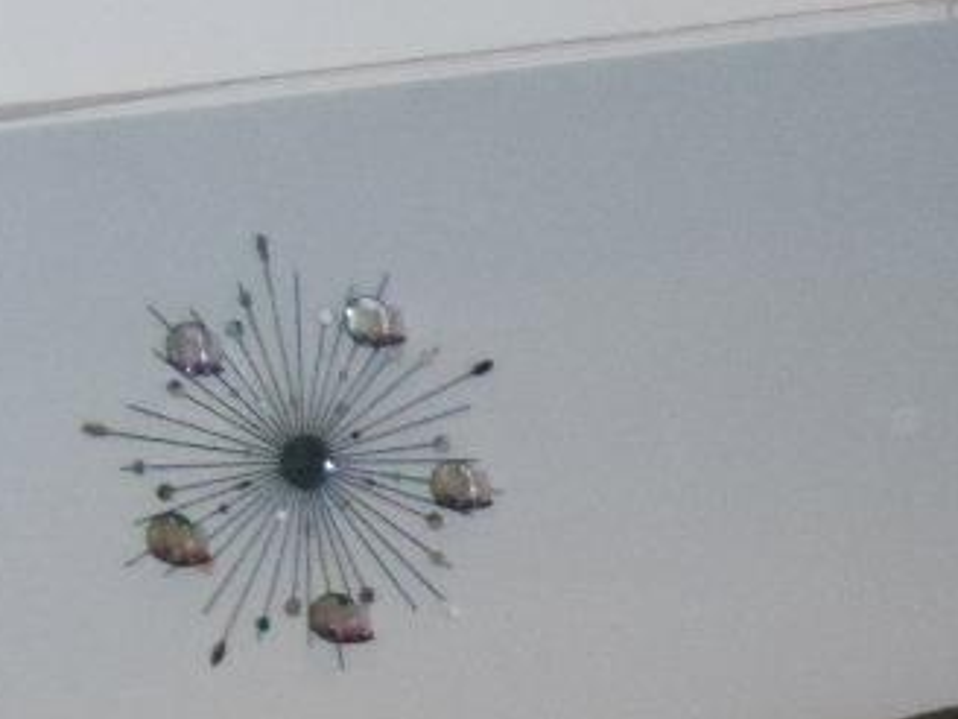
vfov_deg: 7.5
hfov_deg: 9.8
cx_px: 1615
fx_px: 5341
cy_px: 1108
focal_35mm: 193
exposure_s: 1/30
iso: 800
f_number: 3.5
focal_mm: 6
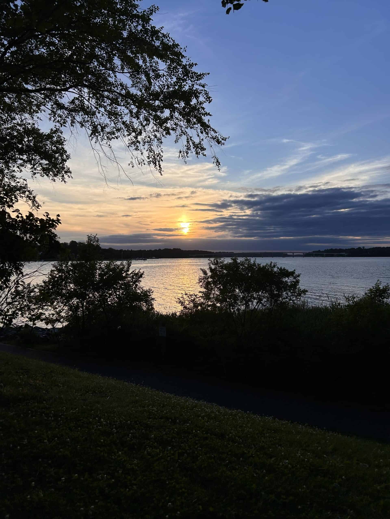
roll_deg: +0.4
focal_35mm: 26
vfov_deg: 67.3
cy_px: 260
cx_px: 195
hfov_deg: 53.1
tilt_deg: -0.9
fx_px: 391
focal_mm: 5.7
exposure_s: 1/4831
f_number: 1.5
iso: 50
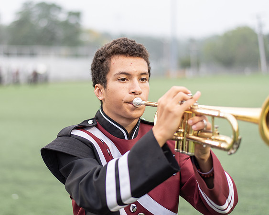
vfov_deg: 23.1
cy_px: 95
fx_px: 525
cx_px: 83
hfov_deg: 28.5
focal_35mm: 66
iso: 100
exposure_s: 1/160
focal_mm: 50
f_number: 1.8
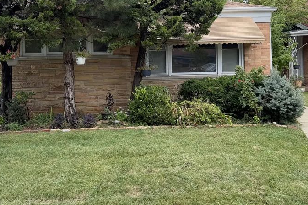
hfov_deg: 50.4
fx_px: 325
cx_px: 126
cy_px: 62
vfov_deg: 34.6
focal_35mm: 38
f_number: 1.78
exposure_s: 1/1046
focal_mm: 6.76
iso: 100
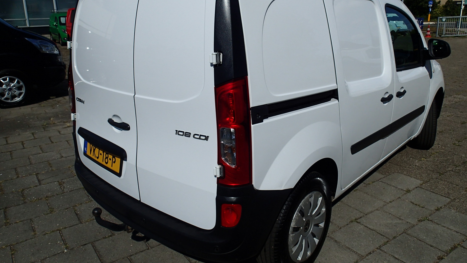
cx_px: 240
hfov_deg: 67.9
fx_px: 347
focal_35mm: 28
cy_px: 106
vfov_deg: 41.3
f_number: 8
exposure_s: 1/800
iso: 100
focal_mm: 4.5
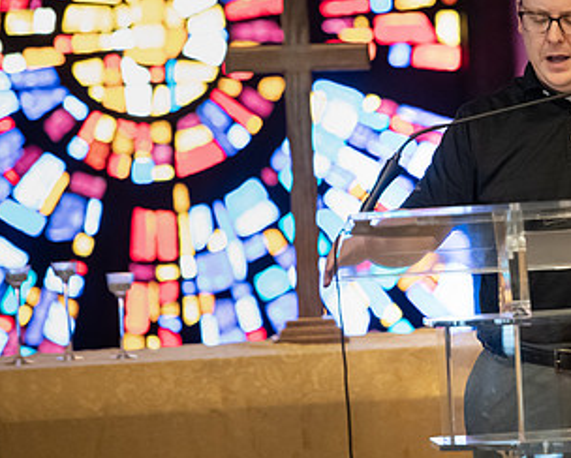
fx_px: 5144
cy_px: 183
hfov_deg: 6.3
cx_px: 541
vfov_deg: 5.1
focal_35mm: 304
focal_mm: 170
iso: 4000
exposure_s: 1/200
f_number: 2.8
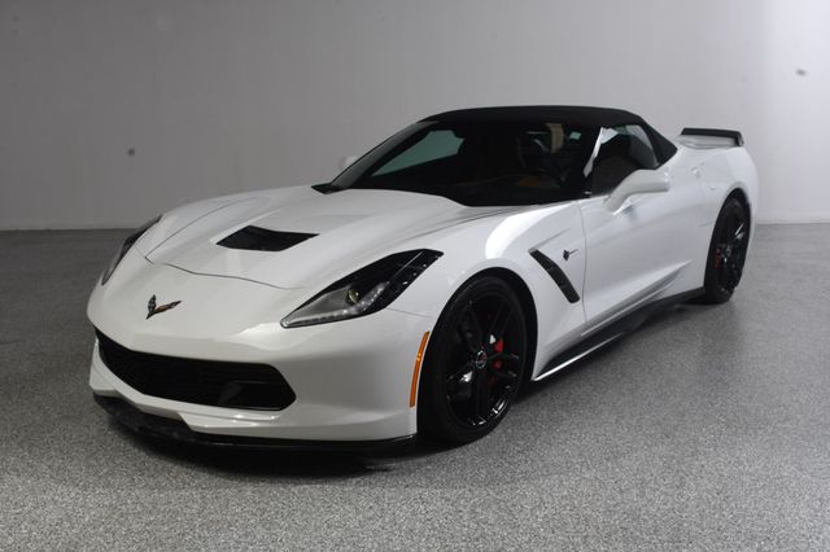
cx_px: 415
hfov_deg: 53.2
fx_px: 830
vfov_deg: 36.8
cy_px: 276
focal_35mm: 36
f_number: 14
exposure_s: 1/160
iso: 100
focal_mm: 24
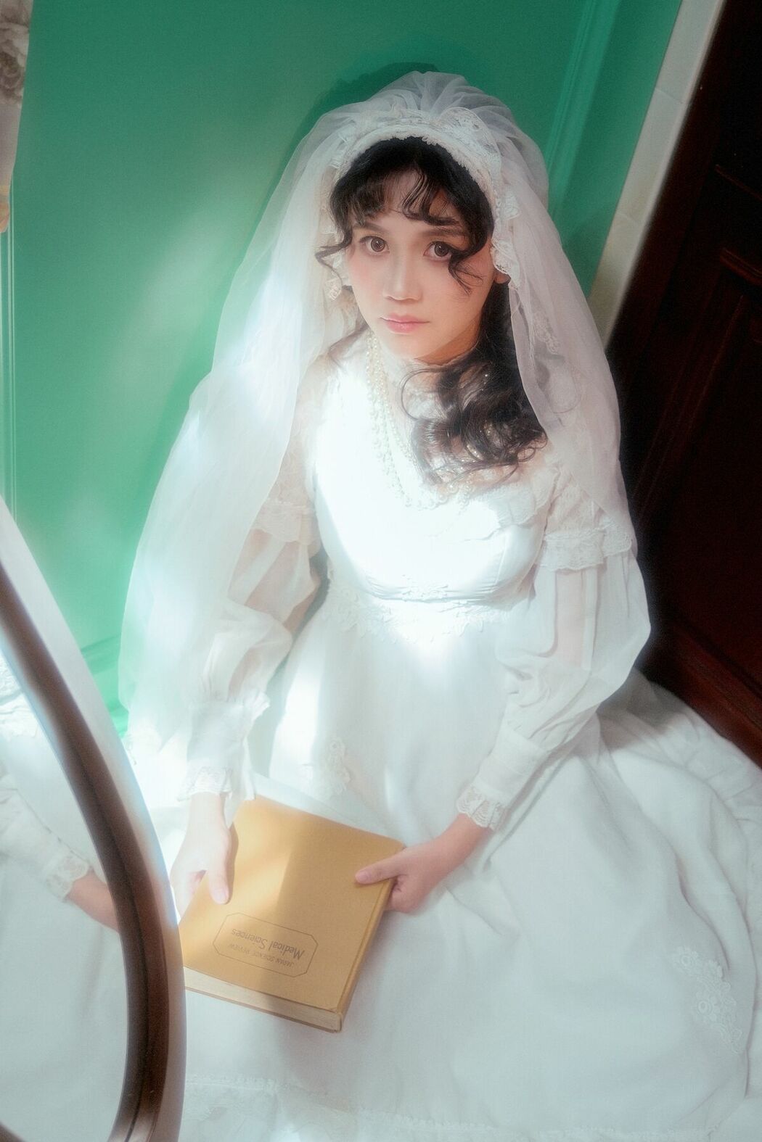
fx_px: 1302
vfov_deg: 47.4
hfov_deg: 32.6
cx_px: 381
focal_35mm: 41
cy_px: 571
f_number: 2.8
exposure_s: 1/250
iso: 640
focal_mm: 27.4
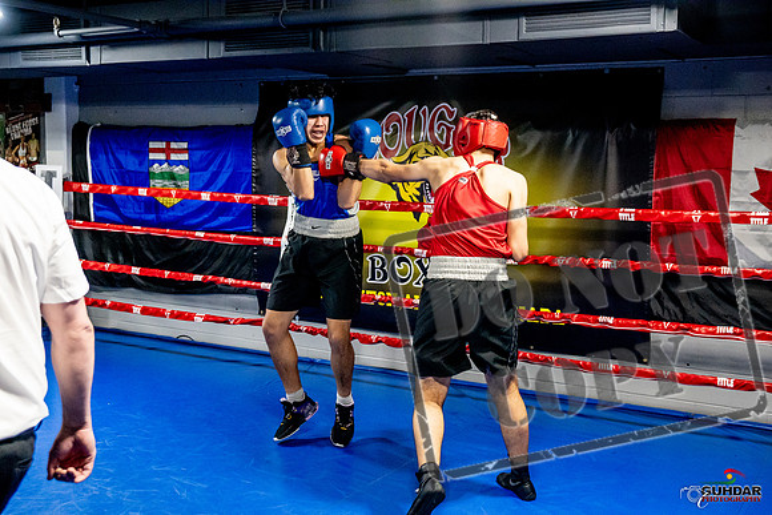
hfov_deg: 46.4
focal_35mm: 42
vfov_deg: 31.9
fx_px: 901
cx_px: 386
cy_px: 258
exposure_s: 1/800
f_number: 2.8
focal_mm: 28
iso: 5000
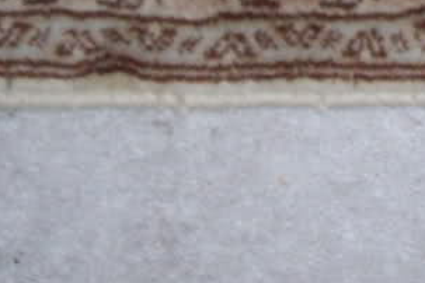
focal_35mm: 203
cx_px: 668
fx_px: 2396
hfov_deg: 9.8
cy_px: -521
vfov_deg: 6.3
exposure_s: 1/50
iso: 160
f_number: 2.8
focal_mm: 6.2
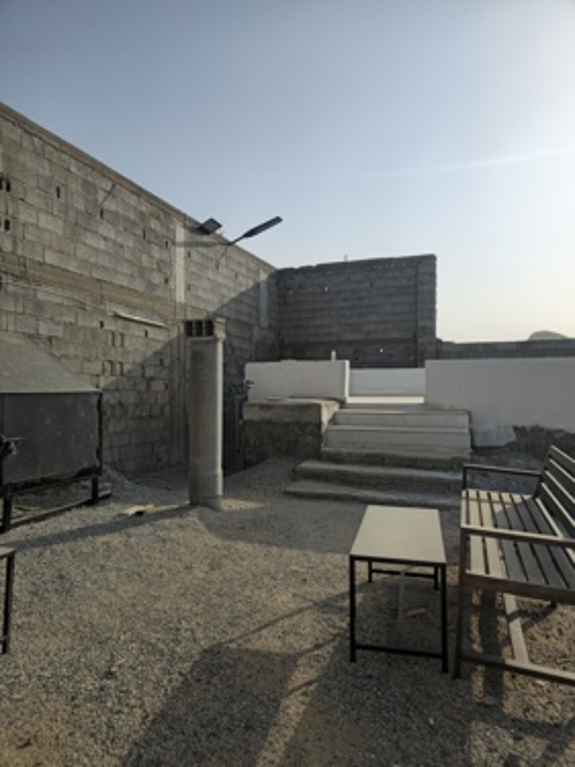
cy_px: 384
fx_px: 510
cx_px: 288
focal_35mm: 23
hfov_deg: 58.9
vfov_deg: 73.9
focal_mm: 6.3
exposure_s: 1/965
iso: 10
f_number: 1.7
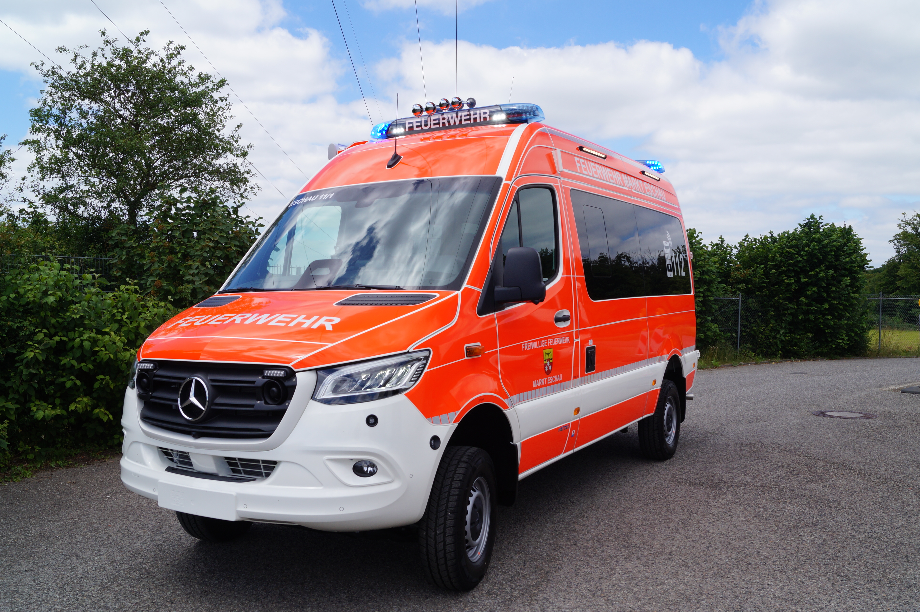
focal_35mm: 30
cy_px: 306
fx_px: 766
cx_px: 460
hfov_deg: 62.0
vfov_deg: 43.5
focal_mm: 20
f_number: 10
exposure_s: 1/200
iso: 100
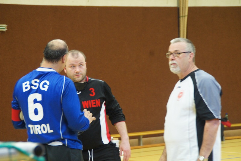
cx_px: 120
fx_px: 1104
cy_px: 80
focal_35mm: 165
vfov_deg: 8.3
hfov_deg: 12.5
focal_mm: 110
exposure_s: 1/20
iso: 1600
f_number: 5.6
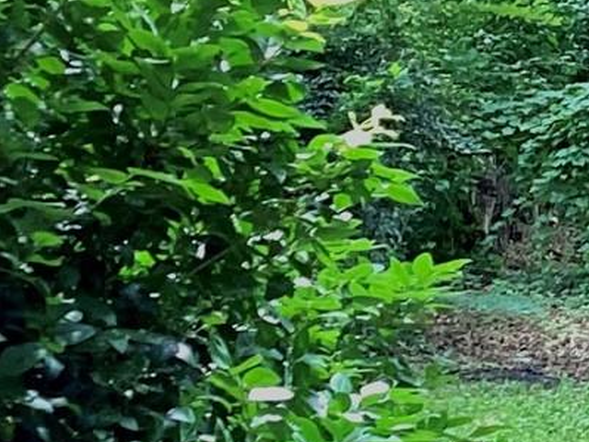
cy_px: 415
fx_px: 2705
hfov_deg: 11.1
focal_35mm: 159
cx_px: 1250
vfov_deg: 9.3
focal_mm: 3.3
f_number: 2.4
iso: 80
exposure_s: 1/60
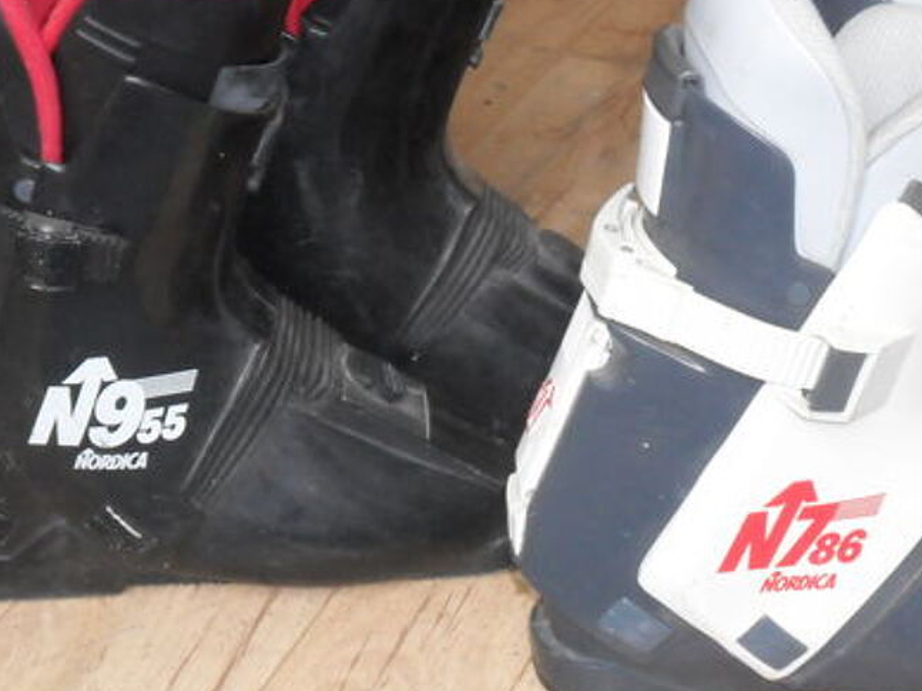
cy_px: 251
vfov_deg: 21.6
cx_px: 550
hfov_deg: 28.5
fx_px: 1811
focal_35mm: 68
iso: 320
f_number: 4.5
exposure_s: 1/45
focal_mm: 7.8
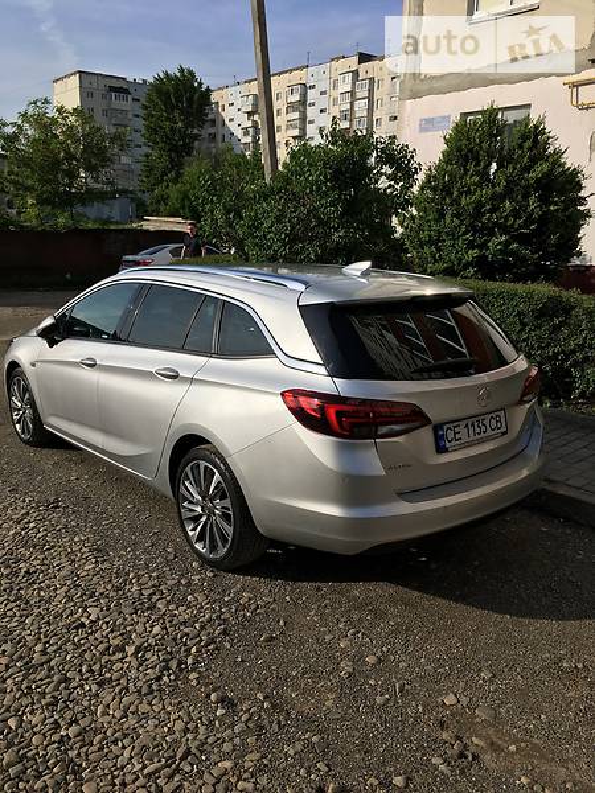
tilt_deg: -13.1
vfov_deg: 61.7
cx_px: 298
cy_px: 396
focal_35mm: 29
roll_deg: -0.8
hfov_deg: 48.2
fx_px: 665
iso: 25
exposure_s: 1/1672
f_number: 2.2
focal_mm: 4.2
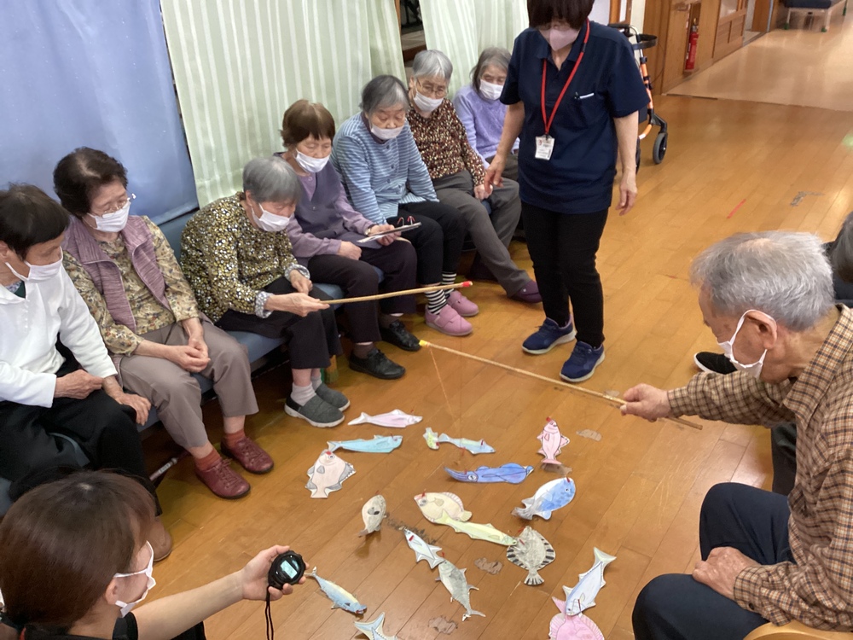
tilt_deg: -29.4
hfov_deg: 58.4
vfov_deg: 45.4
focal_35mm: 31
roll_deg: +1.3
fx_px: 764
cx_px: 426
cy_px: 320
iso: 320
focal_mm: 3.3
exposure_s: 1/60
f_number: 2.4
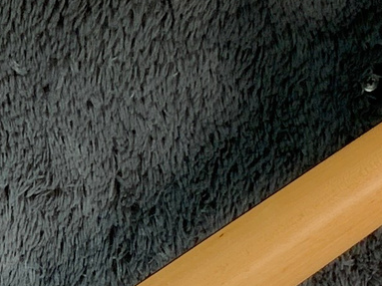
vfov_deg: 7.3
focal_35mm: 194
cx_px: -238
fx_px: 2140
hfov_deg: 9.8
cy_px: 591
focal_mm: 3
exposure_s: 1/104
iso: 25
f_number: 1.8
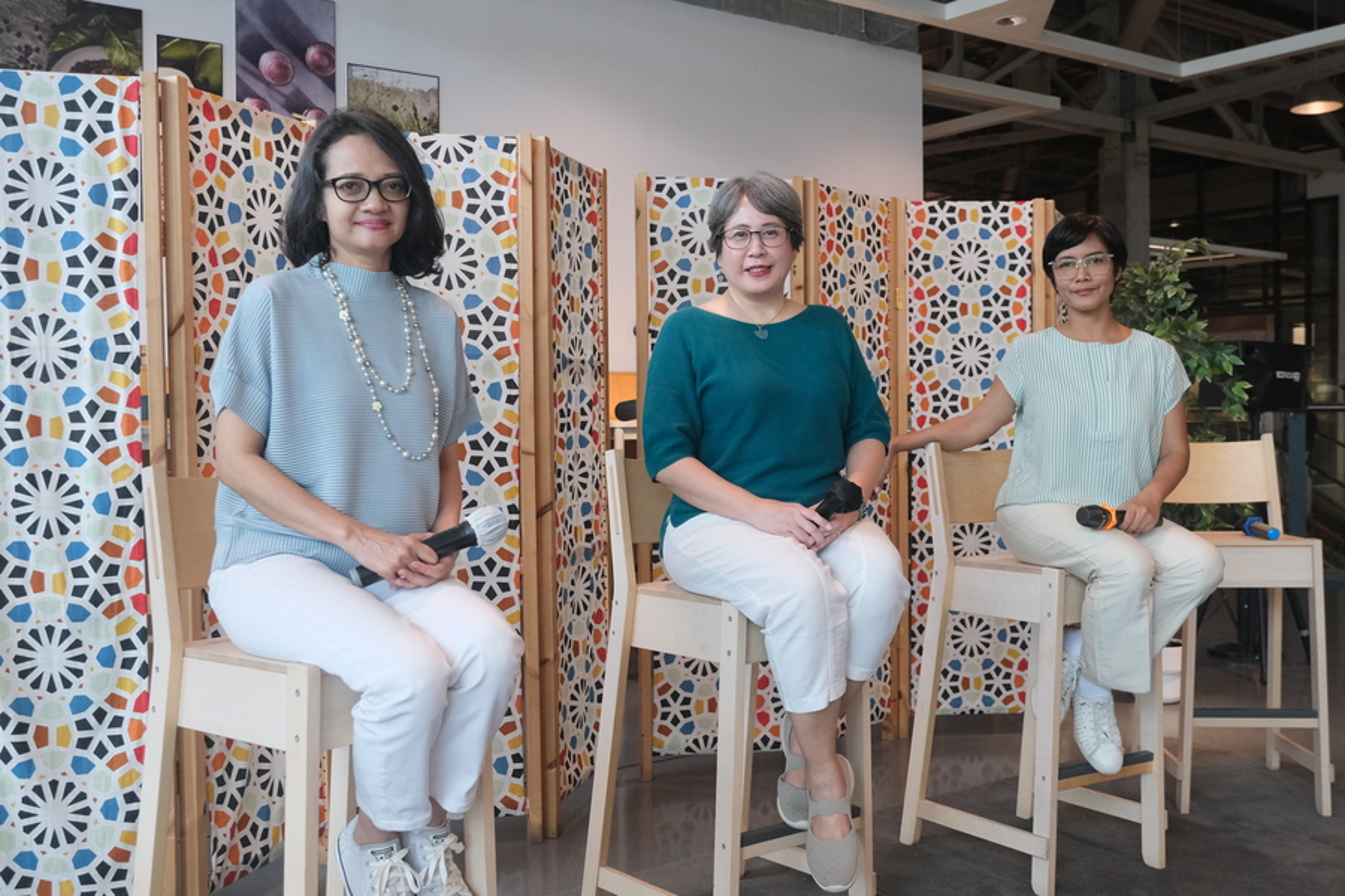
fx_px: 1308
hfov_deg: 54.4
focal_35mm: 35
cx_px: 672
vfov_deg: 37.9
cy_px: 448
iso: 2000
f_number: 4.4
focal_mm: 23.5
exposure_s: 1/100
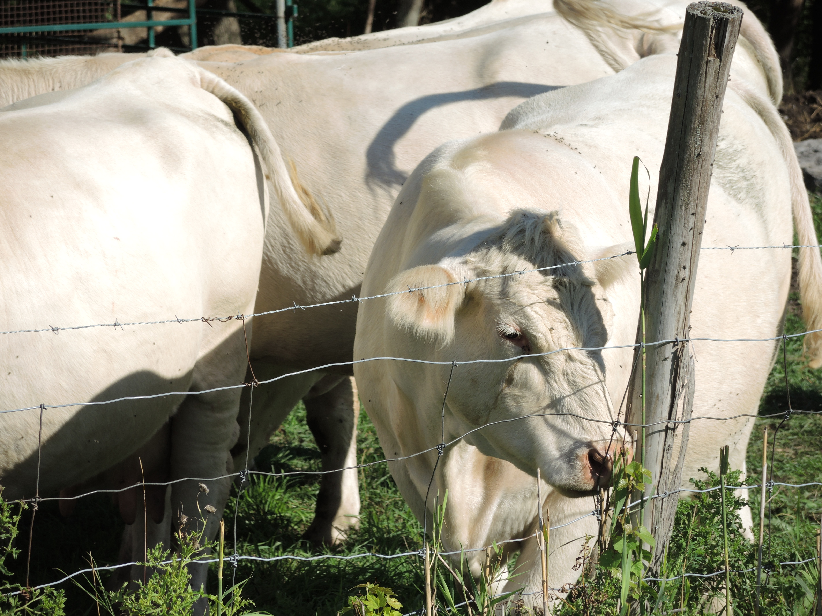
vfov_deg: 7.4
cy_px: 308
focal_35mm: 200
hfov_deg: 9.9
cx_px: 411
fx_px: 4749
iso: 80
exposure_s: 1/640
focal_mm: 42.8
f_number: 4
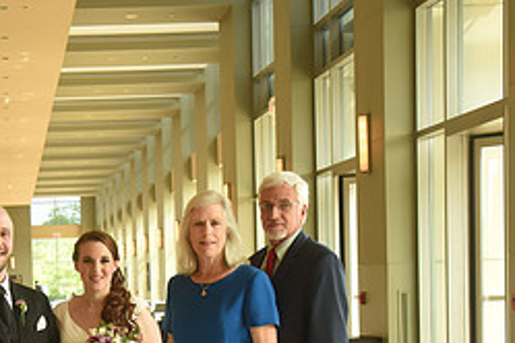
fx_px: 1502
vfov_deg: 12.8
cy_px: 363
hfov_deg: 19.2
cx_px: 95
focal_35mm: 105
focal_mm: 45
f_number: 6.3
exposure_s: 1/200
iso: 1600
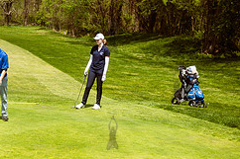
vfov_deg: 16.2
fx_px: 560
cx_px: -16
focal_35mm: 84
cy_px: 84
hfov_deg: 22.9
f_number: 7.1
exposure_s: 1/500
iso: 200
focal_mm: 35
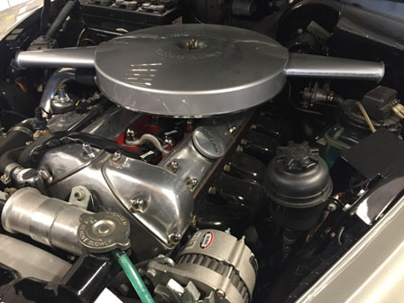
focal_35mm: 29
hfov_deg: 61.7
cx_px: 202
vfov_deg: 48.2
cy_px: 152
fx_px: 338
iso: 250
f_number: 2.2
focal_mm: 4.15
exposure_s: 1/33
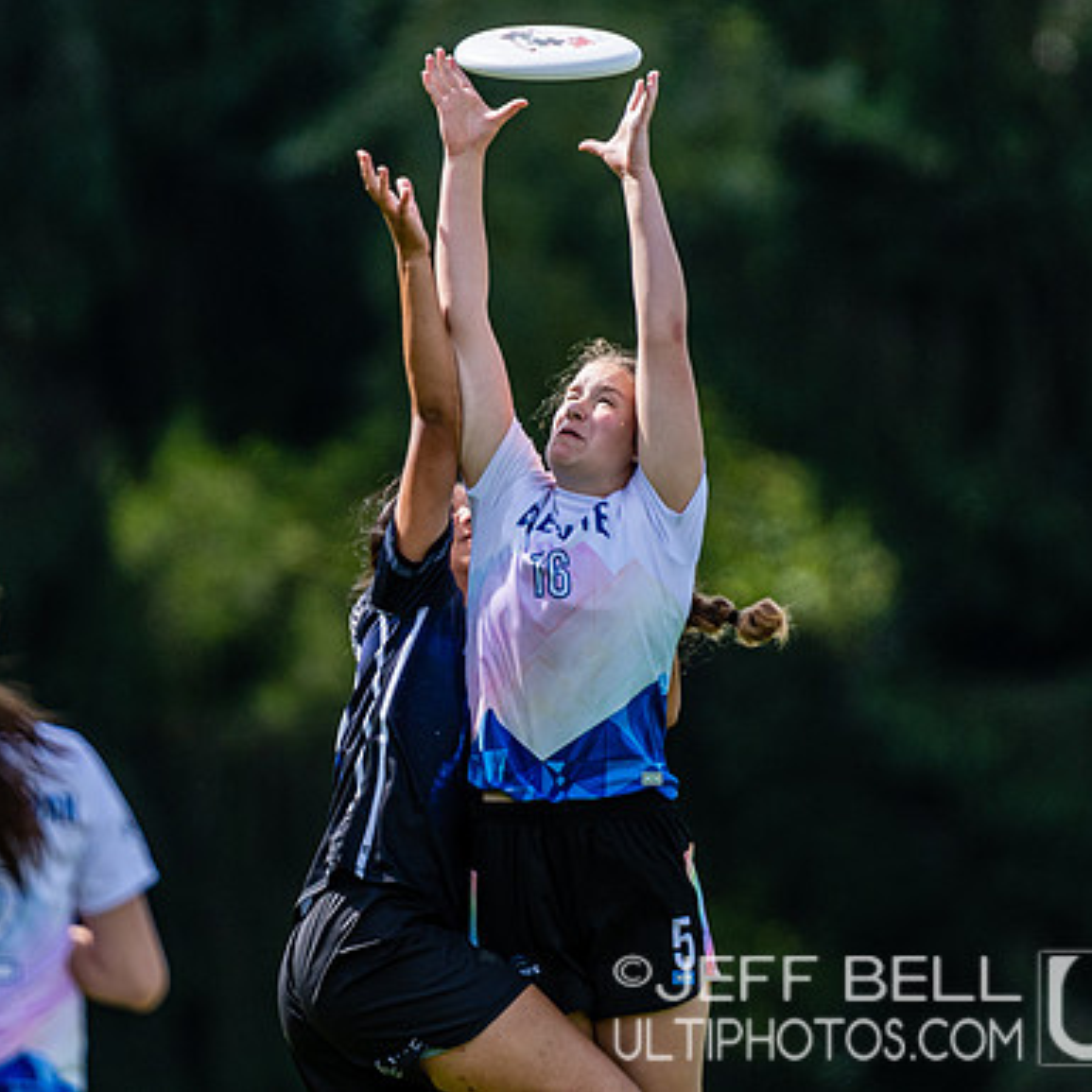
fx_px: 40009
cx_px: 627
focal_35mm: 1121
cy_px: 712
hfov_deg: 1.6
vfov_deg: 1.6
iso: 200
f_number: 4
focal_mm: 400
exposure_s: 1/1250
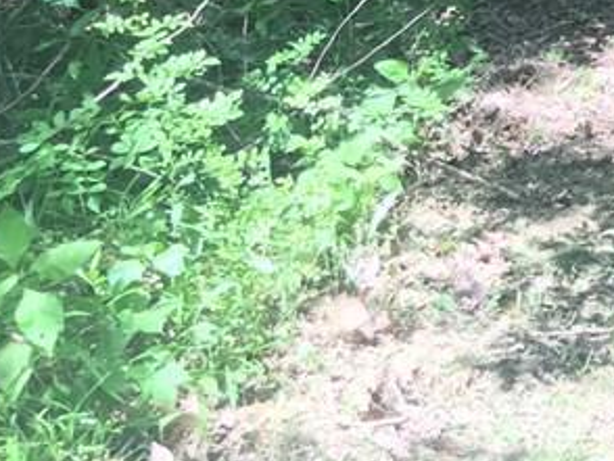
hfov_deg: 16.7
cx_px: 1042
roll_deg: -0.8
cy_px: -323
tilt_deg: -4.3
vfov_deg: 13.4
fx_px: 1793
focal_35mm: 101
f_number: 2.2
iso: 40
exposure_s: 1/120
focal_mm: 4.15
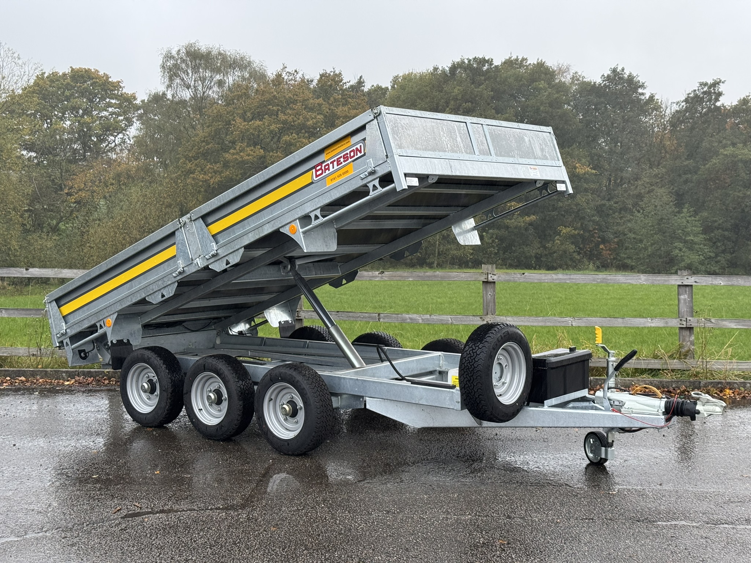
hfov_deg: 39.7
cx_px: 376
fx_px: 1041
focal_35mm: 48
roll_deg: +2.1
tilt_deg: -4.3
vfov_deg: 30.3
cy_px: 282
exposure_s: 1/60
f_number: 1.78
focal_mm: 6.76
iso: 100
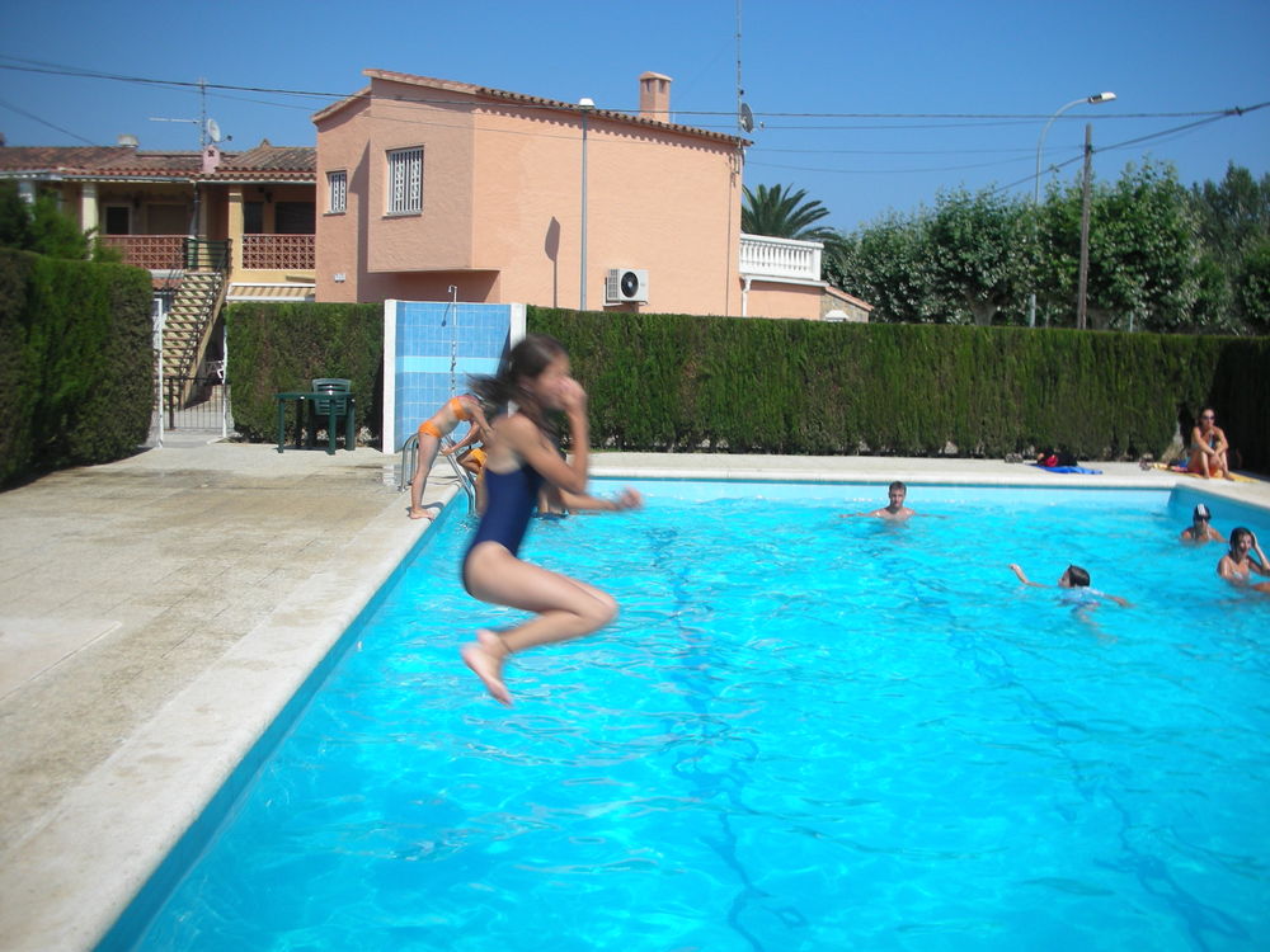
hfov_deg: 52.6
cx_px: 635
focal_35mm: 35
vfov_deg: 40.7
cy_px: 476
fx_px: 1284
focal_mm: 5.8
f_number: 8.5
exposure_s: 1/108
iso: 50
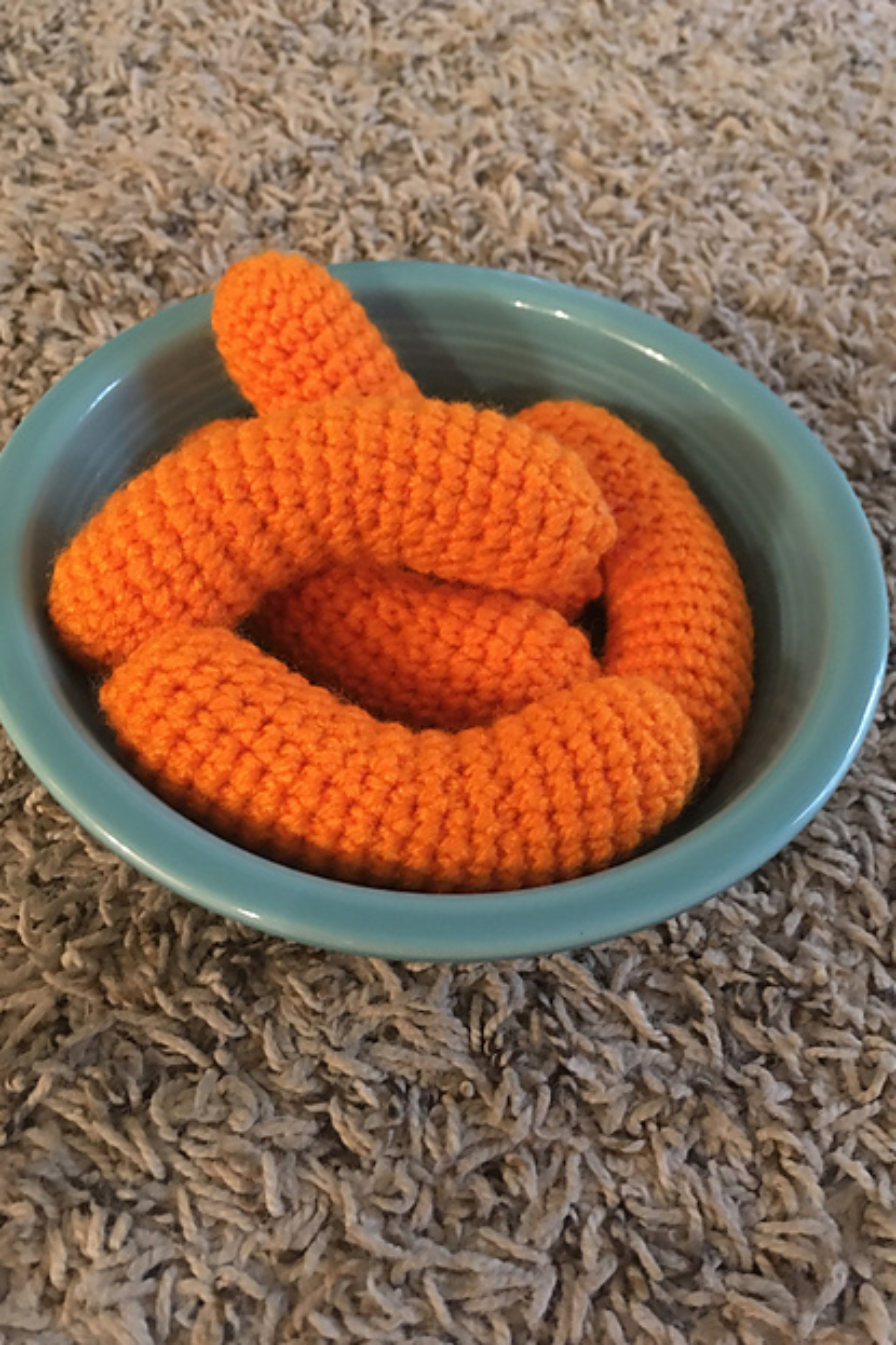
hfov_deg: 42.3
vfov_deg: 60.3
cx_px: 460
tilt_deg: -55.6
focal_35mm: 31
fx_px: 1158
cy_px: 671
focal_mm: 4.15
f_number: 2.2
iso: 400
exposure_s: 1/15
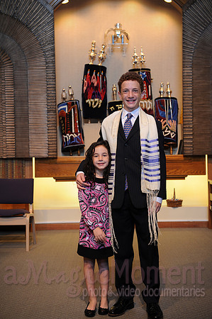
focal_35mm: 60
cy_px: 160
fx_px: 531
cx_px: 106
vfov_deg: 33.4
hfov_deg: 22.6
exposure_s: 1/50
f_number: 4.5
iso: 500
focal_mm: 60
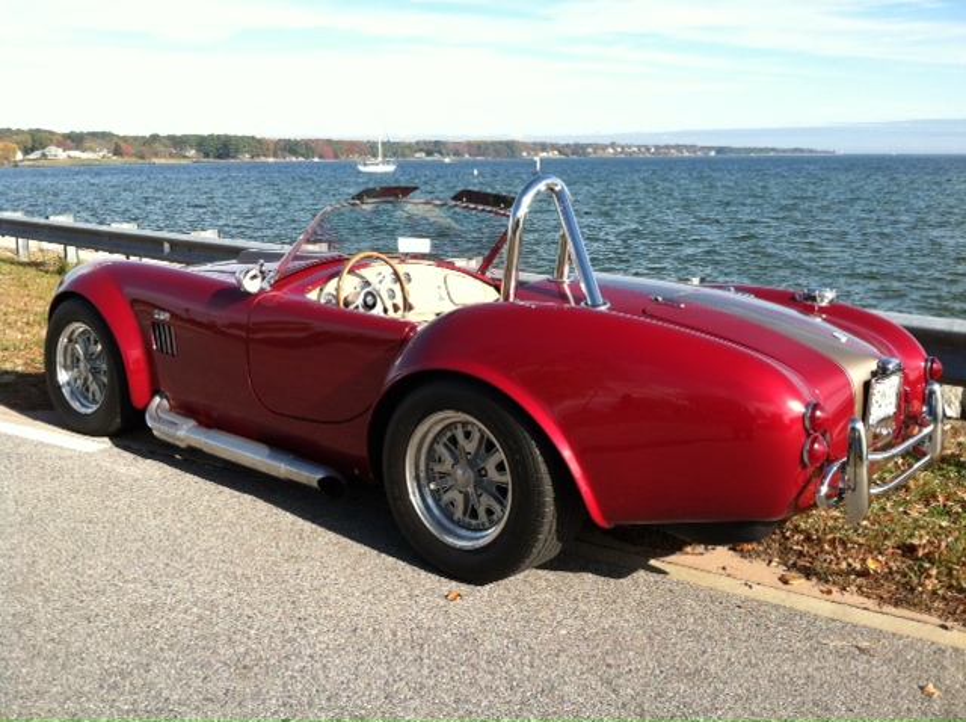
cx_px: 483
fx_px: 975
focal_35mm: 35
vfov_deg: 40.6
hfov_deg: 52.7
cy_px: 361
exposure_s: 1/717
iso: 80
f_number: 2.8
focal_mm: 3.85
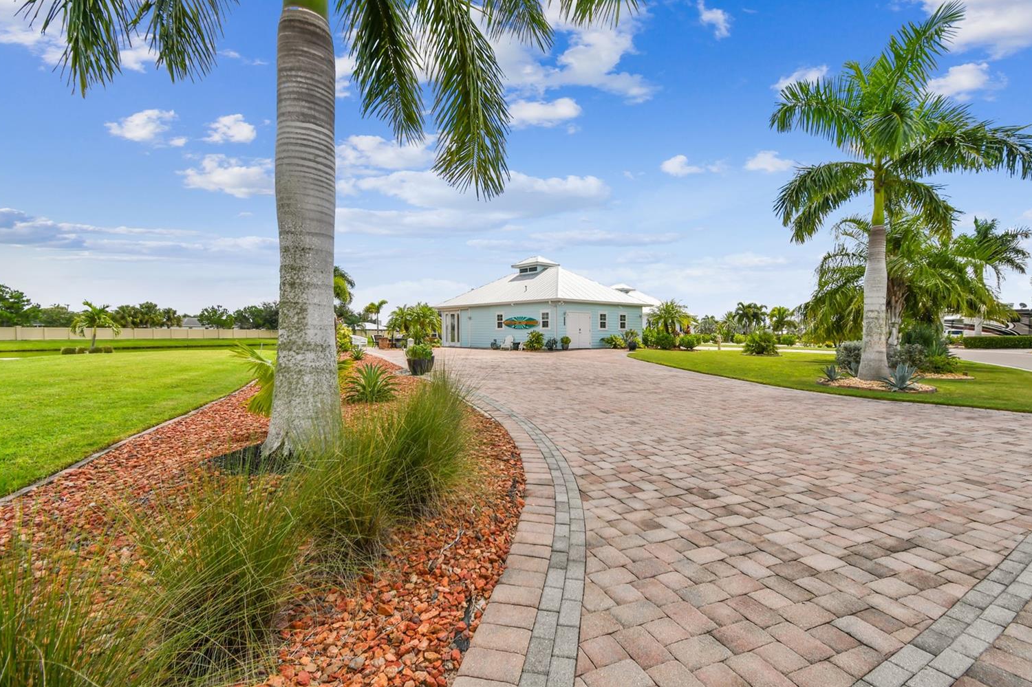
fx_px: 458
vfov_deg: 73.6
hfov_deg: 96.7
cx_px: 544
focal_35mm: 16
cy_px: 322
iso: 100
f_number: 7.1
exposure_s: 1/500
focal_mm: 10
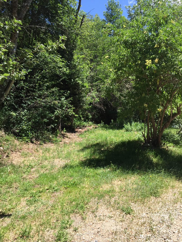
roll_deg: +5.7
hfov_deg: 48.2
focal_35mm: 29
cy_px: 121
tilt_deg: -11.4
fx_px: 203
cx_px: 91
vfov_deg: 61.7
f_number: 2.2
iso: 32
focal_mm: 4.15
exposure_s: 1/824
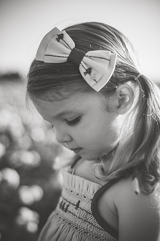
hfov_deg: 27.0
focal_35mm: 50
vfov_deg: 39.6
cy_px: 120
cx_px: 80
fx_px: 333
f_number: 2.2
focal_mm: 50
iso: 160
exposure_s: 1/3200
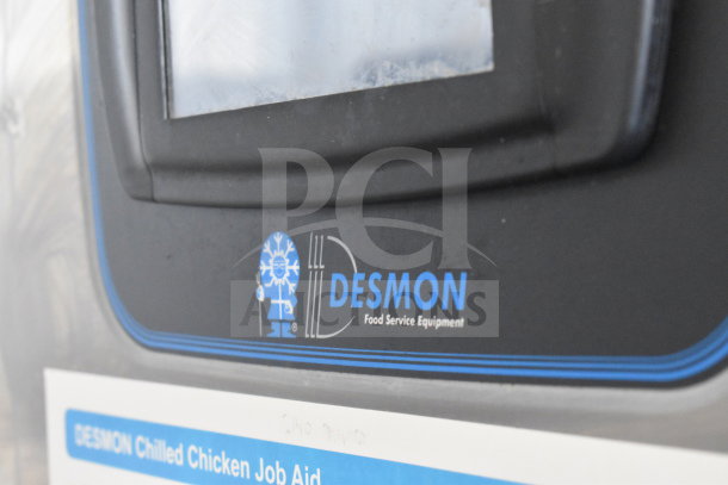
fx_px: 1669
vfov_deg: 16.6
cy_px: 242
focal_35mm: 82
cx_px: 364
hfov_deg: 24.6
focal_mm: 55
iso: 8000
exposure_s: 1/100
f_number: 5.6
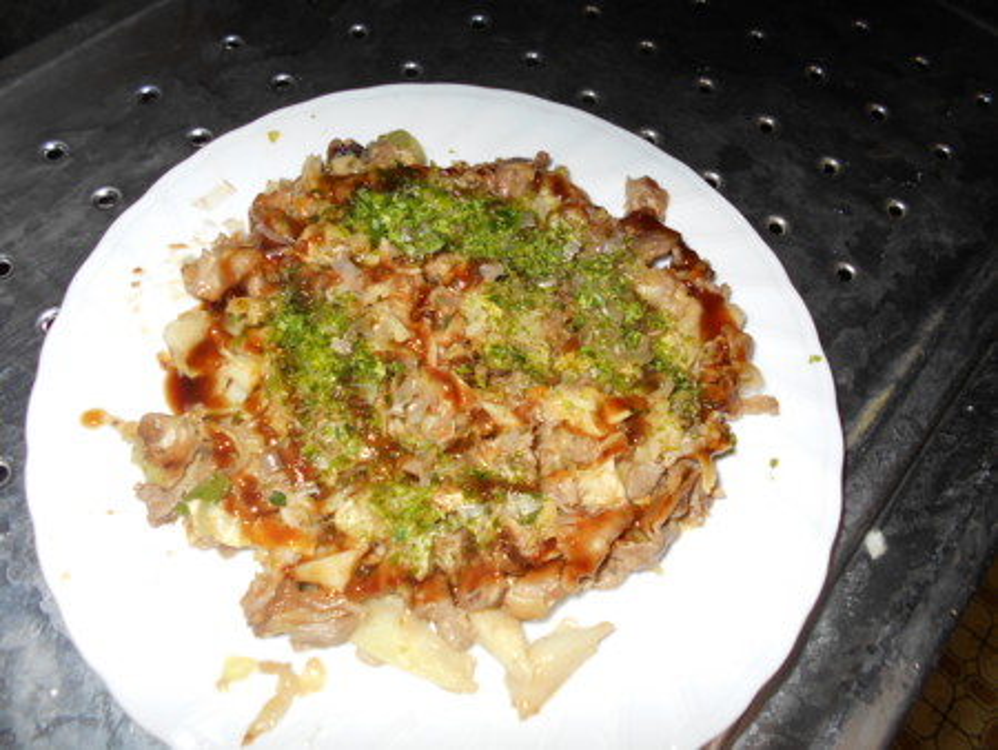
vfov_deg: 53.1
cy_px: 375
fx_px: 750
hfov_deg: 67.3
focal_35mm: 26
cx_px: 499
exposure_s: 1/25
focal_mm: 4.6
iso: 80
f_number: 3.2
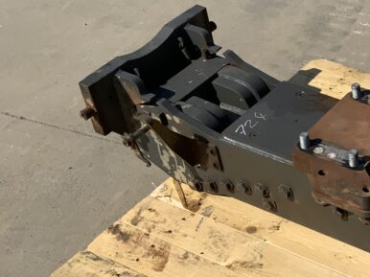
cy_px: 146
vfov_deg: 19.1
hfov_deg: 23.2
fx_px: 823
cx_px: 445
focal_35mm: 77
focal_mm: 3
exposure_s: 1/4405
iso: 20
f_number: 1.8
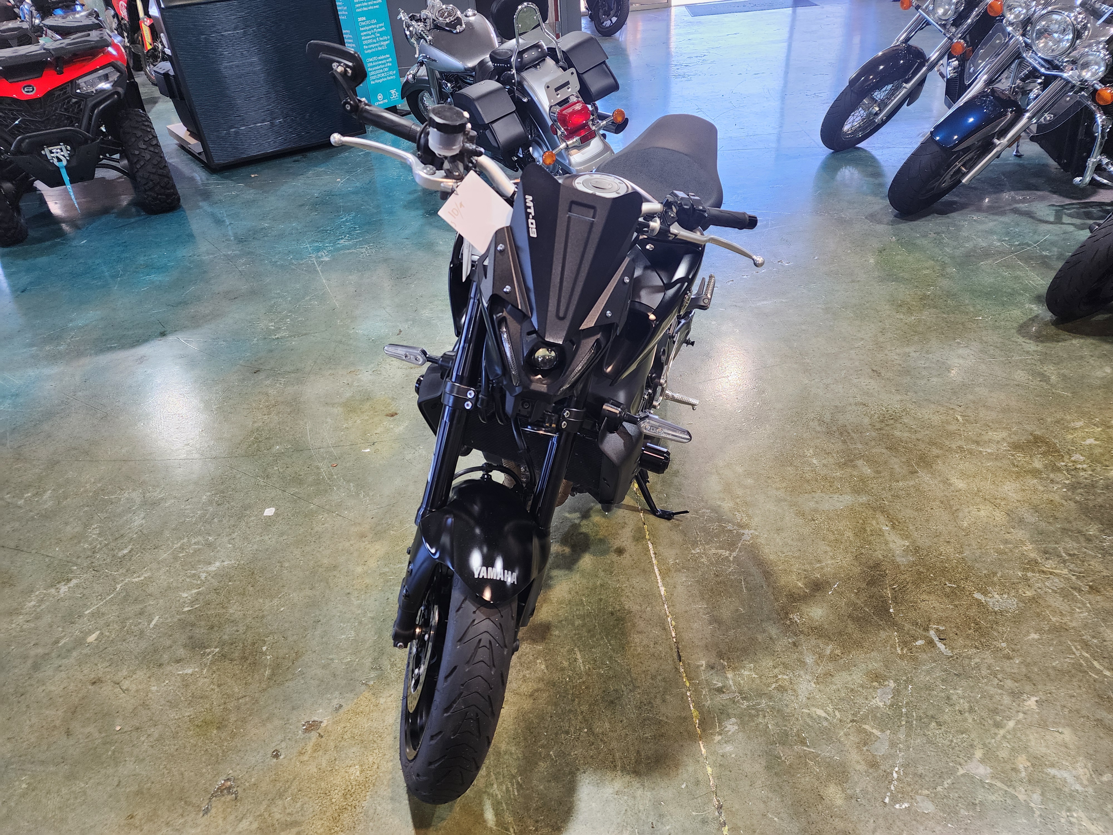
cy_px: 418
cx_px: 556
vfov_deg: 58.9
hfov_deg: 73.9
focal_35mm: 23
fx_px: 740
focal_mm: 6.4
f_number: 1.8
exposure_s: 1/120
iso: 160
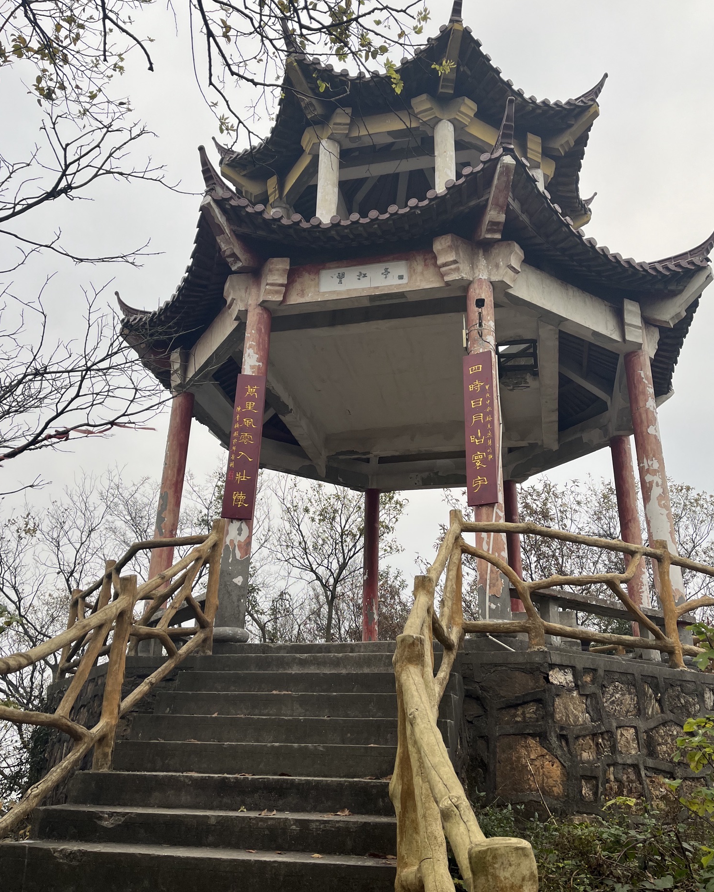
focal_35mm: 28
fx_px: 740
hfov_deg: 51.5
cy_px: 431
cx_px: 368
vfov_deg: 62.2
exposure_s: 1/211
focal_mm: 5.1
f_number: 1.6
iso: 40
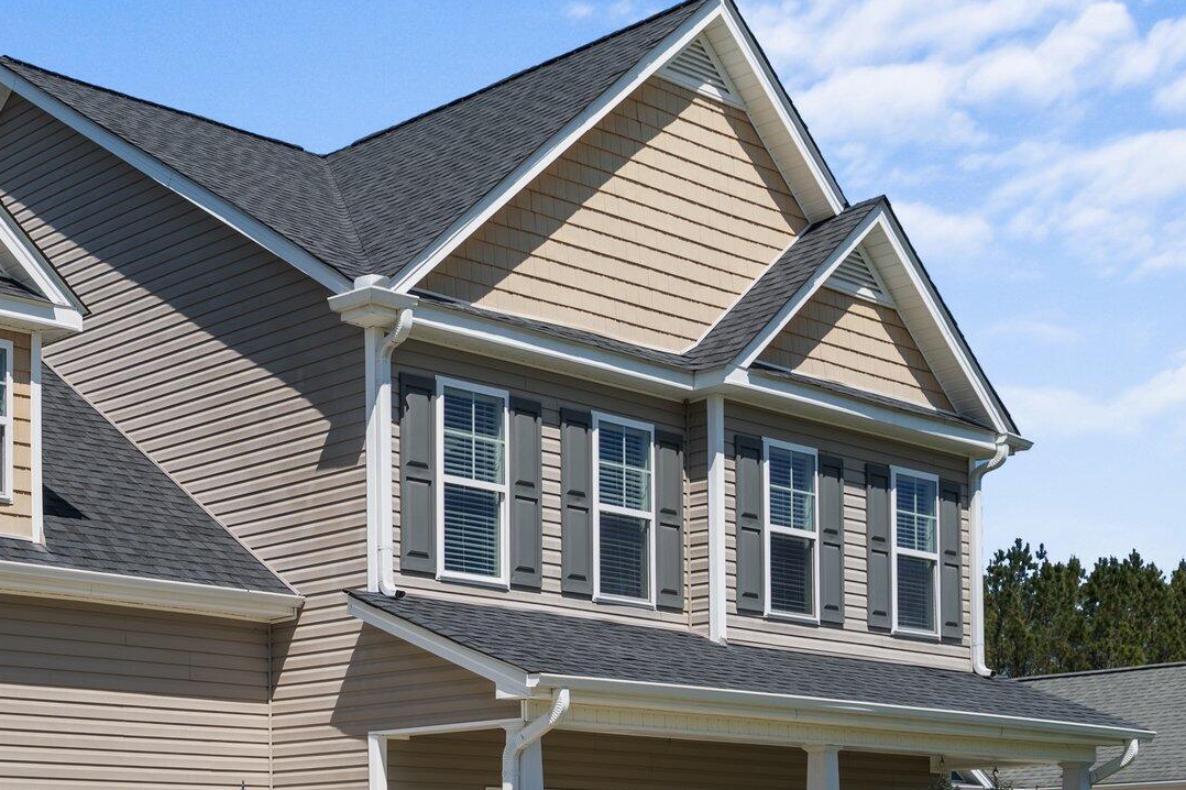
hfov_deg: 33.6
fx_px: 1877
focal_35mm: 57
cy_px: 543
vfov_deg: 23.6
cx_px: 171
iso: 64
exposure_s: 1/320
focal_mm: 30
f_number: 7.1
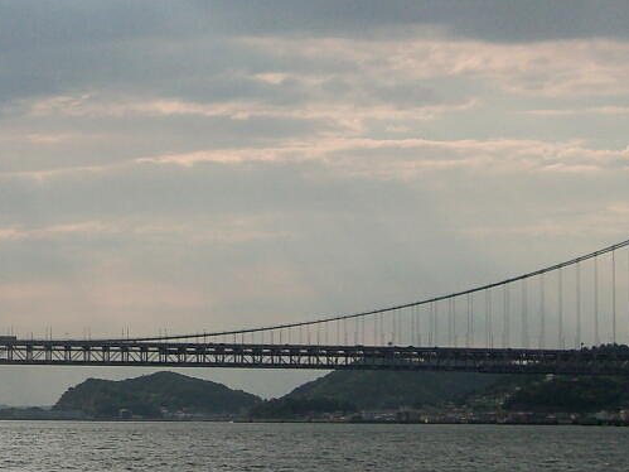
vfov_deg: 11.9
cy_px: 240
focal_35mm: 125
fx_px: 2271
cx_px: -3
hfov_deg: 15.5
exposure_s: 1/640
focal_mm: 7.9
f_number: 5.6
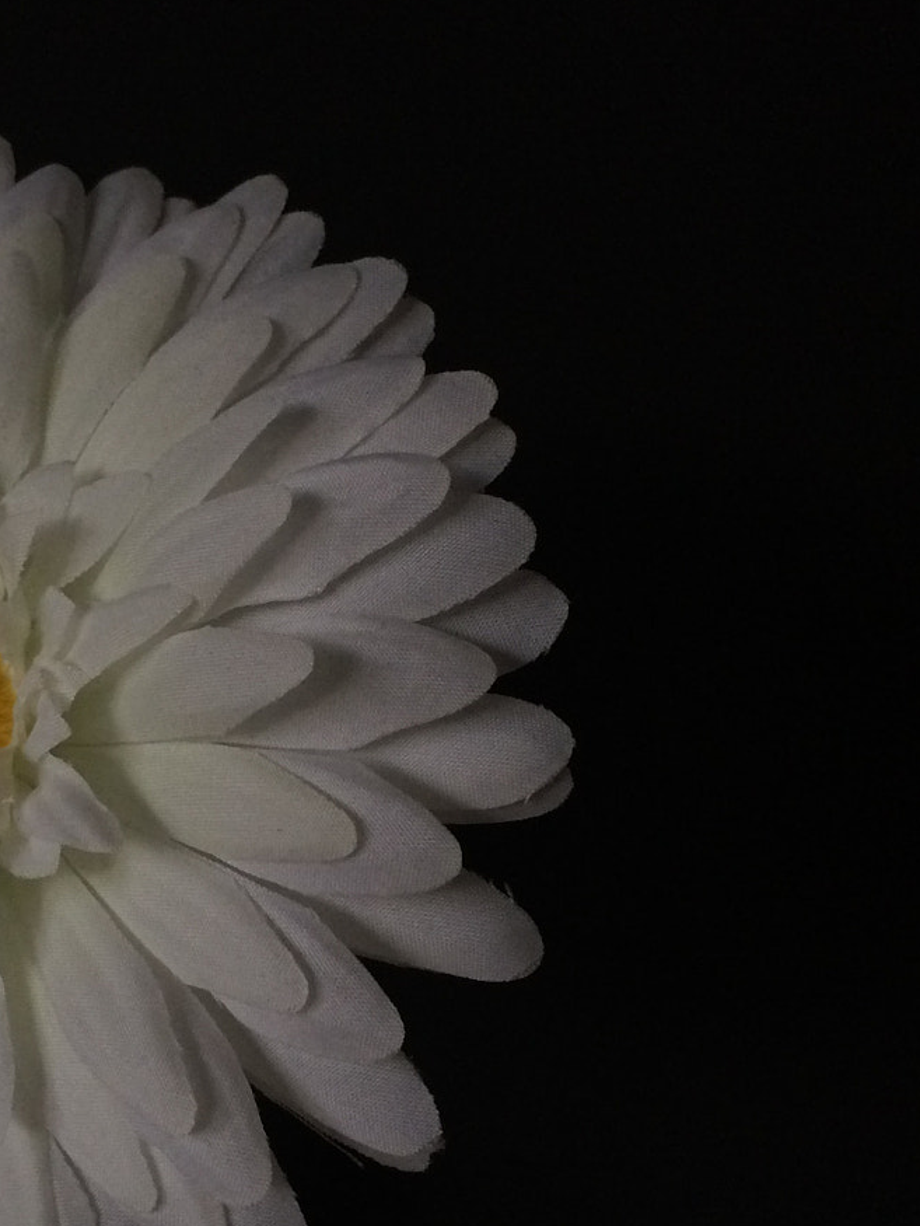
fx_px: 1877
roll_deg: -0.9
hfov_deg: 26.8
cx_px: 132
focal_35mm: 53
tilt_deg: -8.5
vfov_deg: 36.0
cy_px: 764
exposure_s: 1/33
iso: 50
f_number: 2.2
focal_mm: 4.15
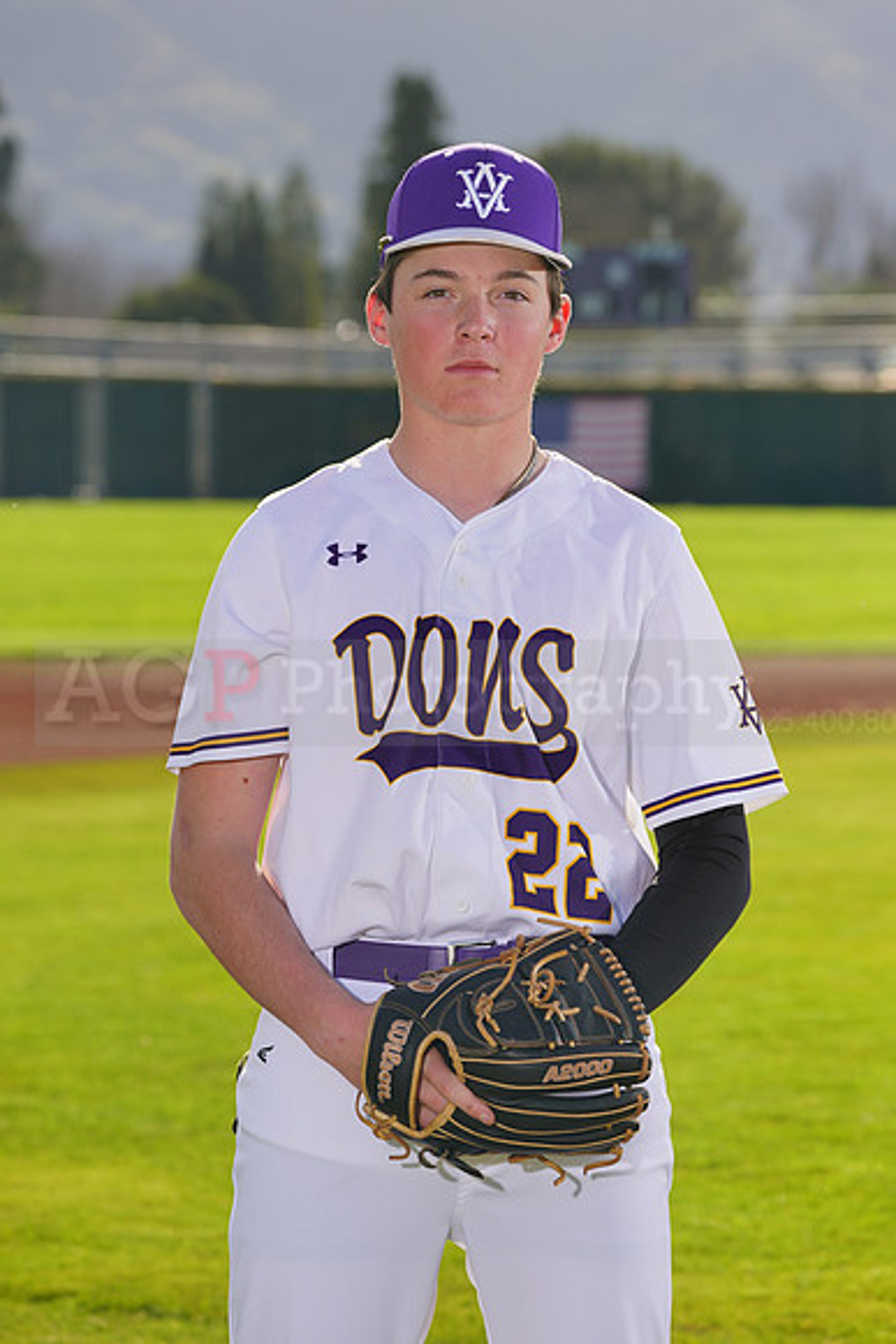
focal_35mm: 183
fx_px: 6827
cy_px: 672
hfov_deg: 7.5
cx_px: 448
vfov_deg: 11.2
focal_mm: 183
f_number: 9
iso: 100
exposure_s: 1/250
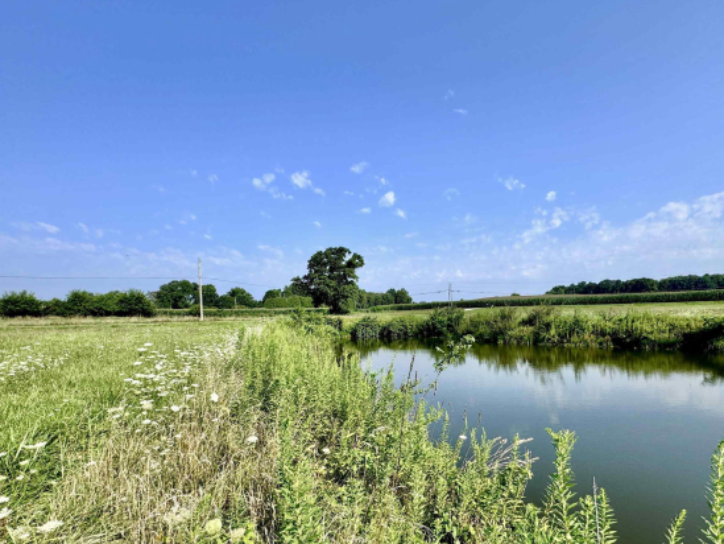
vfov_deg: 73.9
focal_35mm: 17
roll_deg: +1.3
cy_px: 327
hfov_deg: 90.6
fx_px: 356
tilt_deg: -3.1
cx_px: 403
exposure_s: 1/1789
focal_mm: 2.22
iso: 50
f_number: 2.2
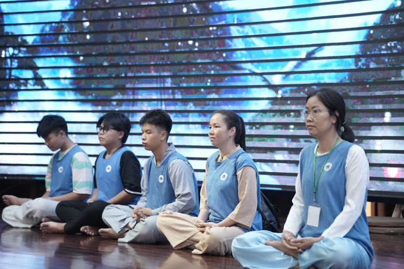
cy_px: 134
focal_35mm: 89
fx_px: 998
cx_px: 202
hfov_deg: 22.9
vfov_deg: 15.4
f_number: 2.8
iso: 4000
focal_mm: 89
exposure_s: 1/320
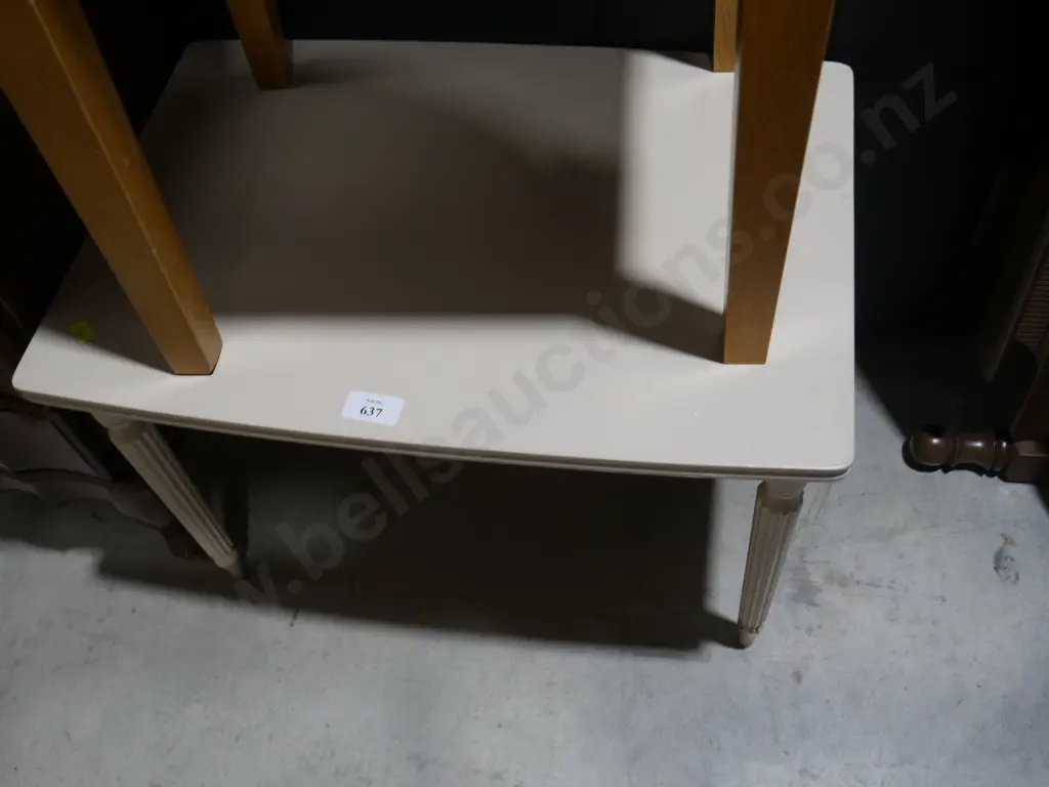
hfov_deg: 51.4
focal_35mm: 36
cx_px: 524
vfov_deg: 39.7
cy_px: 394
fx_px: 1091
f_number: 4
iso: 200
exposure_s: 1/60
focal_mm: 18
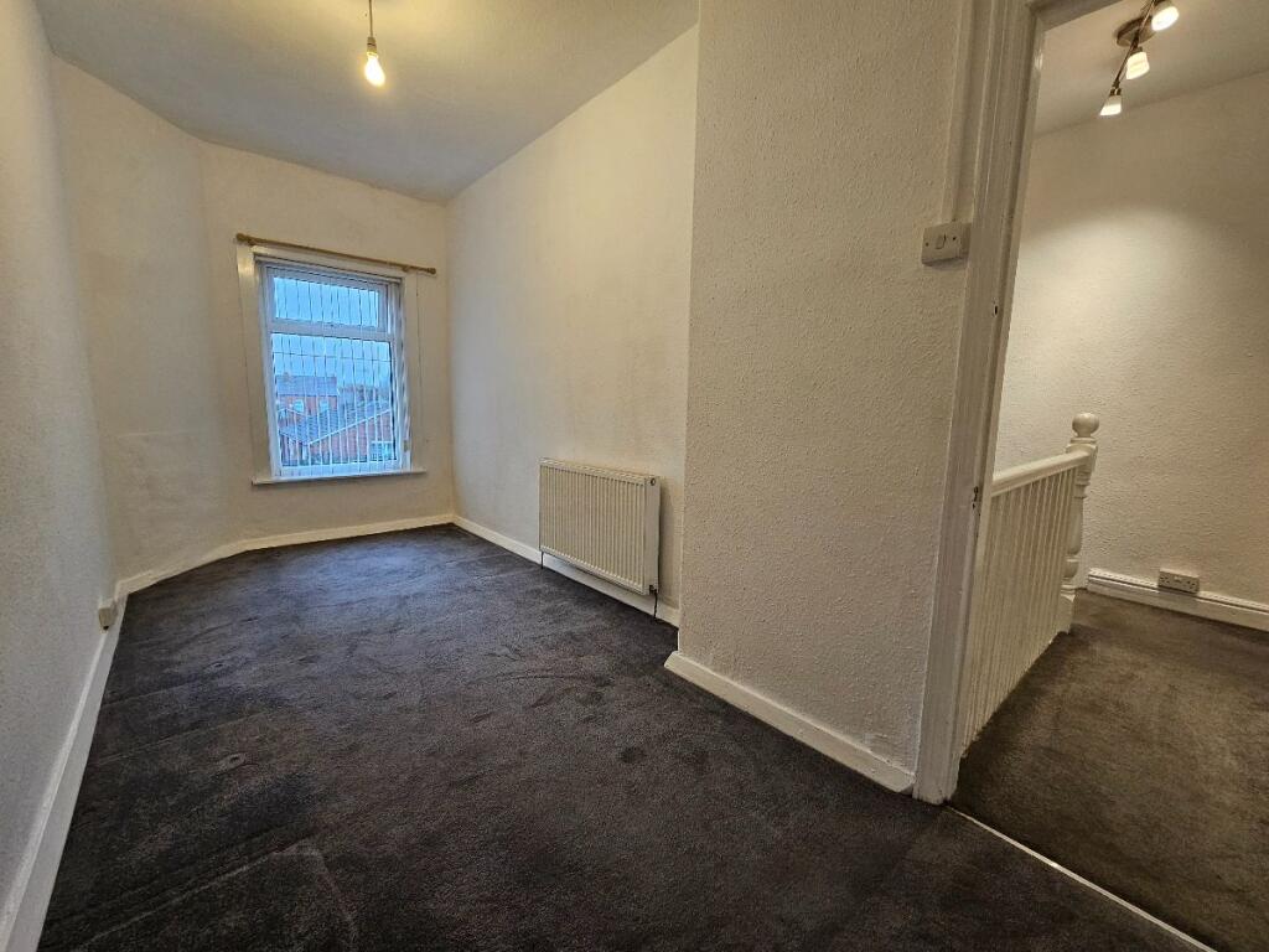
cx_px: 634
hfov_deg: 106.2
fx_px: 477
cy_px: 476
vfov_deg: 89.9
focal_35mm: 13
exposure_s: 1/50
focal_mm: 2.2
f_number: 2.2
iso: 200
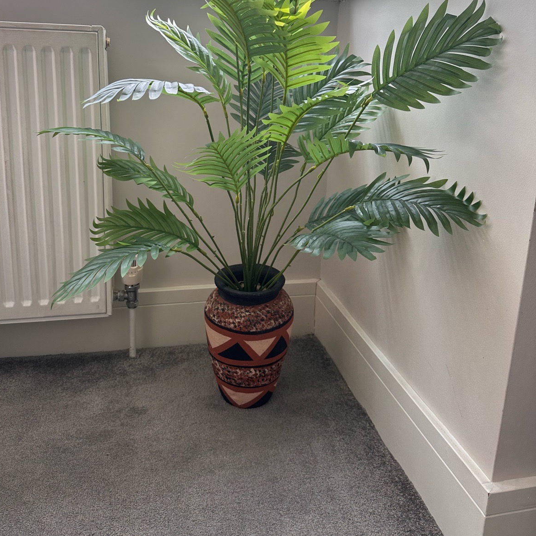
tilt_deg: -11.7
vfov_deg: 54.5
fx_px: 508
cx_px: 262
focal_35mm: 29
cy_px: 179
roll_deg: -3.0
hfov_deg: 55.6
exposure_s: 1/142
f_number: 1.78
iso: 100
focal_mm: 6.86
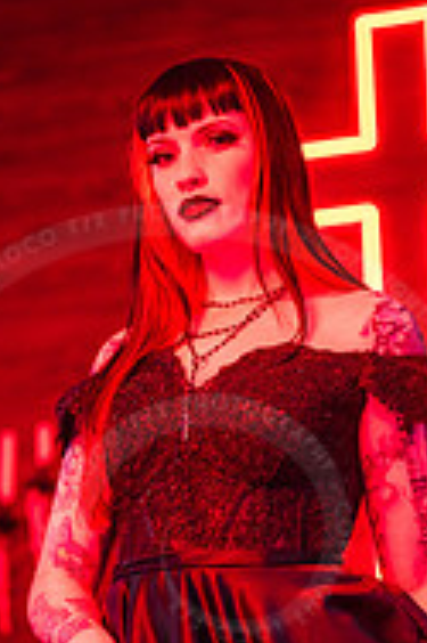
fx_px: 2139
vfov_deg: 16.8
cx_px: 270
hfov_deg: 11.4
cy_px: 619
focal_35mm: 120
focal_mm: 50
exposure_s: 1/200
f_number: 1.2
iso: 500
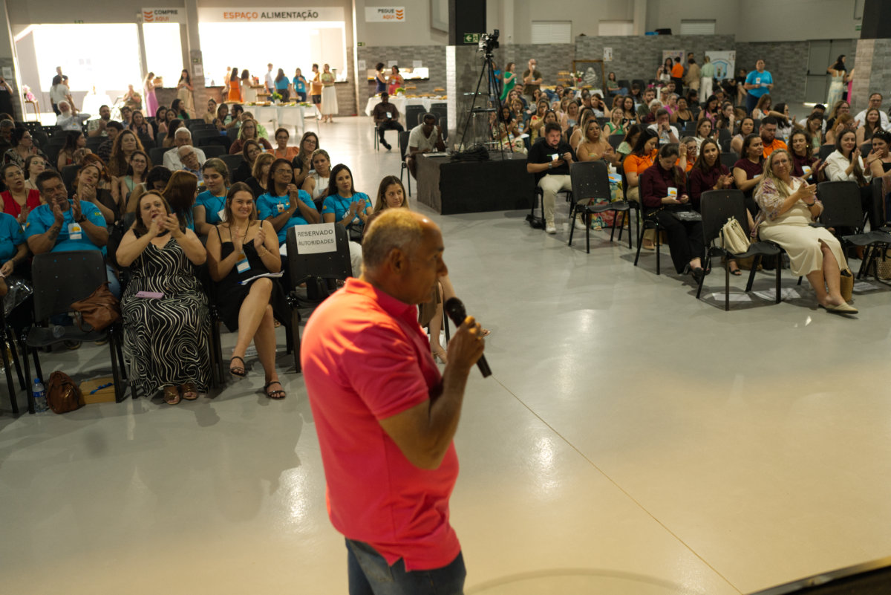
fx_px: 867
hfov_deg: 54.4
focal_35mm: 35
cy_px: 298
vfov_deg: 37.9
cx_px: 446
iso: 2000
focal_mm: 35
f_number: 2.5
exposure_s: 1/100
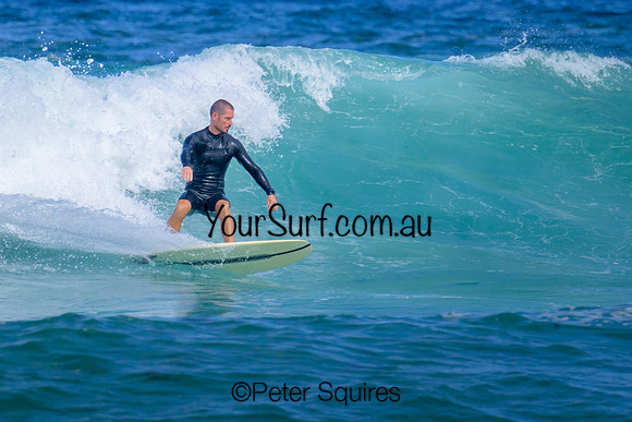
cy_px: 138
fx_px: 19105
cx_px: 359
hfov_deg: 1.9
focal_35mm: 1088
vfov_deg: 1.3
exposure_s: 1/2000
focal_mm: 800
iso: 800
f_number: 11
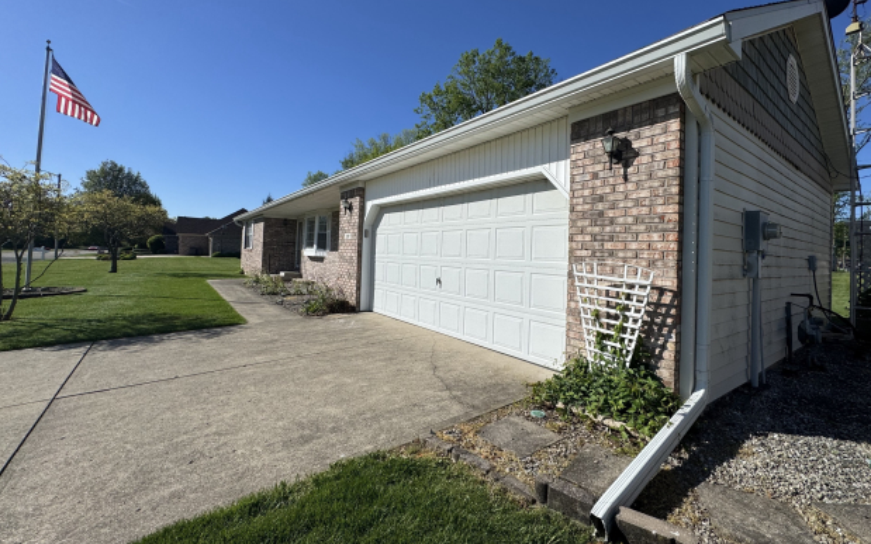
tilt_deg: +3.7
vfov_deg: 71.1
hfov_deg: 97.6
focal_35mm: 16
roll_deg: -1.5
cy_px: 249
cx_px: 466
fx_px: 380
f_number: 2.2
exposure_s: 1/4132
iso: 40
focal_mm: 2.22
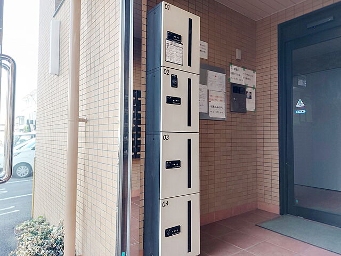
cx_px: 170
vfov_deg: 56.8
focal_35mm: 24
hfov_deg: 71.6
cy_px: 128
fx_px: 236
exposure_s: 1/24
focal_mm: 5.23
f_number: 1.8
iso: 32
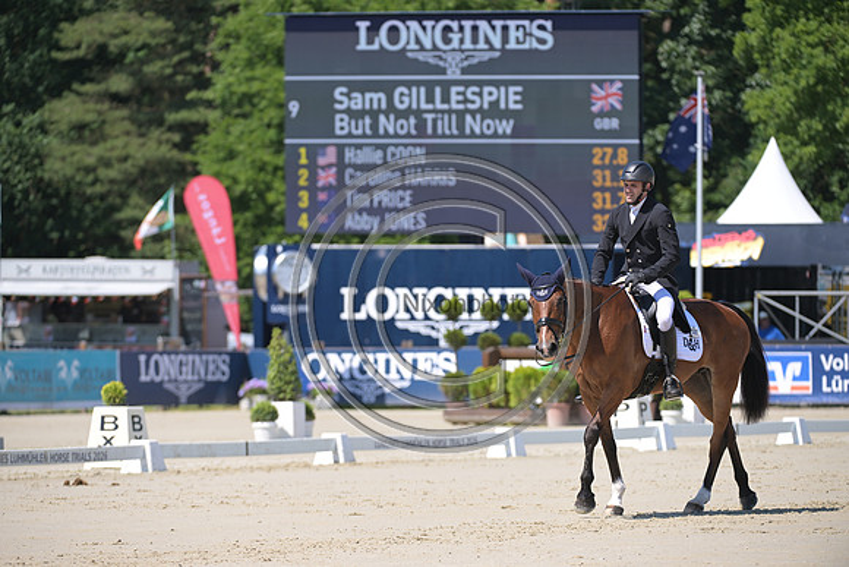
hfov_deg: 7.9
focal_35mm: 260
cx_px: 424
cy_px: 284
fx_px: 6133
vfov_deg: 5.3
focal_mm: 260
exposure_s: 1/1250
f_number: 5
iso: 320
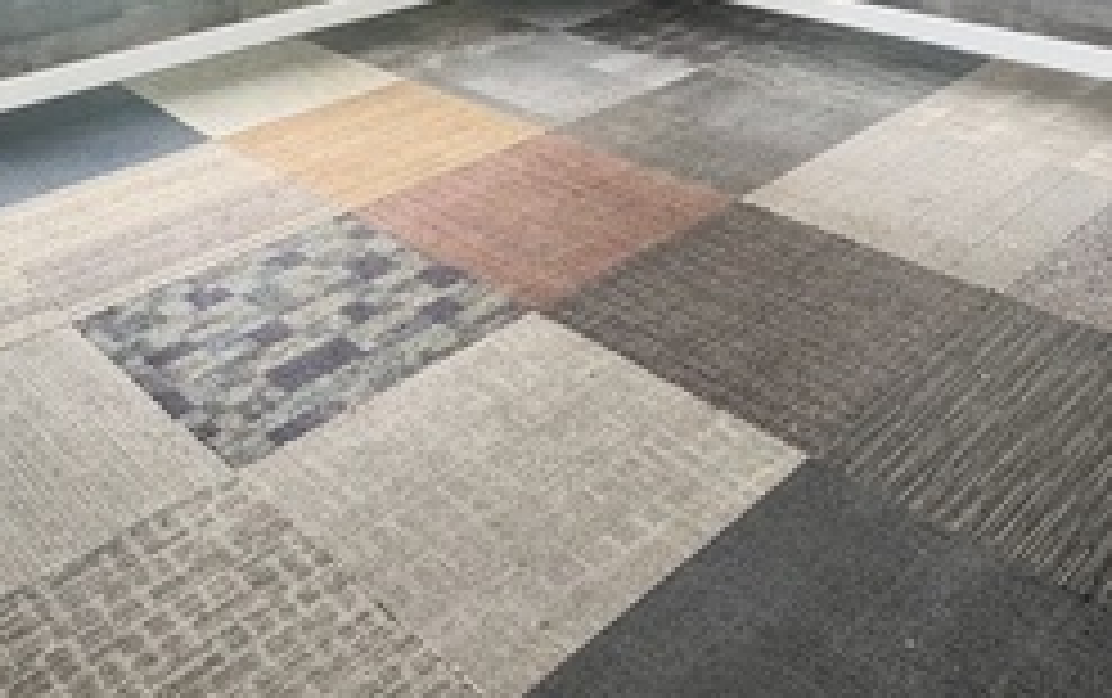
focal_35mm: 40
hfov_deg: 49.2
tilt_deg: -6.8
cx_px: 574
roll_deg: +1.0
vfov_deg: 27.7
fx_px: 1214
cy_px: -162
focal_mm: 2.22
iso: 160
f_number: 2.2
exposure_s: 1/120
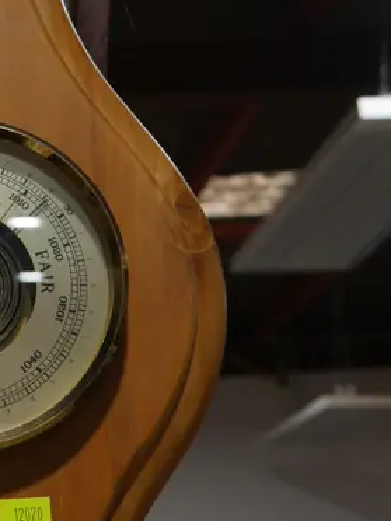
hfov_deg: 14.4
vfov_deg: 19.8
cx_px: -109
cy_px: 171
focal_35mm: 99
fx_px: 1491
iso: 200
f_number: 4
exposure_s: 1/60
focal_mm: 18
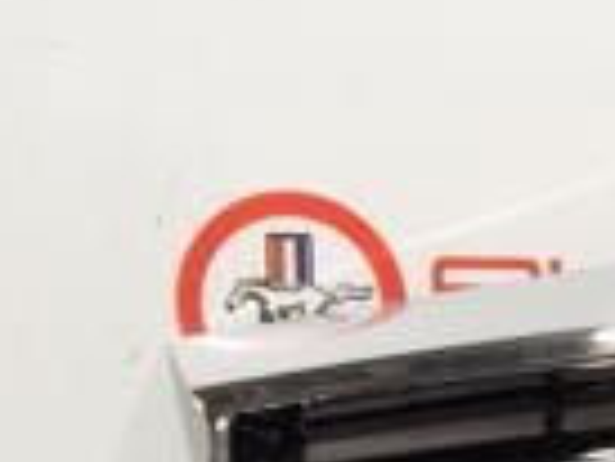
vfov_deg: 8.3
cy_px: 538
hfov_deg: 10.1
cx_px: 1342
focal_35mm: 177
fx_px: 3147
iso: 400
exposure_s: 1/25
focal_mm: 6.8
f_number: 3.4
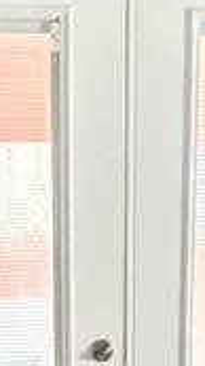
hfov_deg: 11.4
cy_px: 434
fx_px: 1027
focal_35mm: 106
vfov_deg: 19.1
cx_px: 66
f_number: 2.2
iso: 1250
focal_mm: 2.22
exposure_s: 1/60
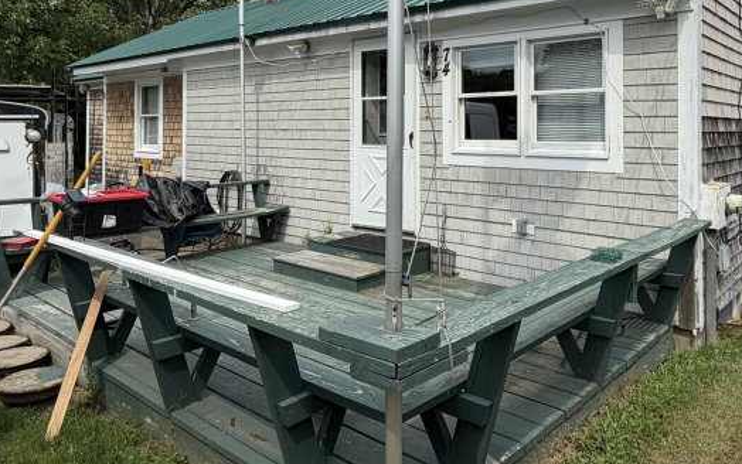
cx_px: 425
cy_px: 124
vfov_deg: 42.1
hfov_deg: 64.3
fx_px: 587
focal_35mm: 29
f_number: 2.2
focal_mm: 2.22
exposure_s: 1/1017
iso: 20
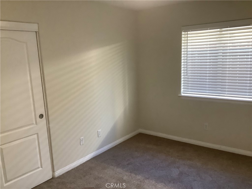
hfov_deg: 58.4
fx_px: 226
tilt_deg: -11.2
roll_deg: +3.9
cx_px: 126
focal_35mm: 31
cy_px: 94
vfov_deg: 45.4
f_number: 2.4
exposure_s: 1/60
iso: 250
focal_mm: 3.3
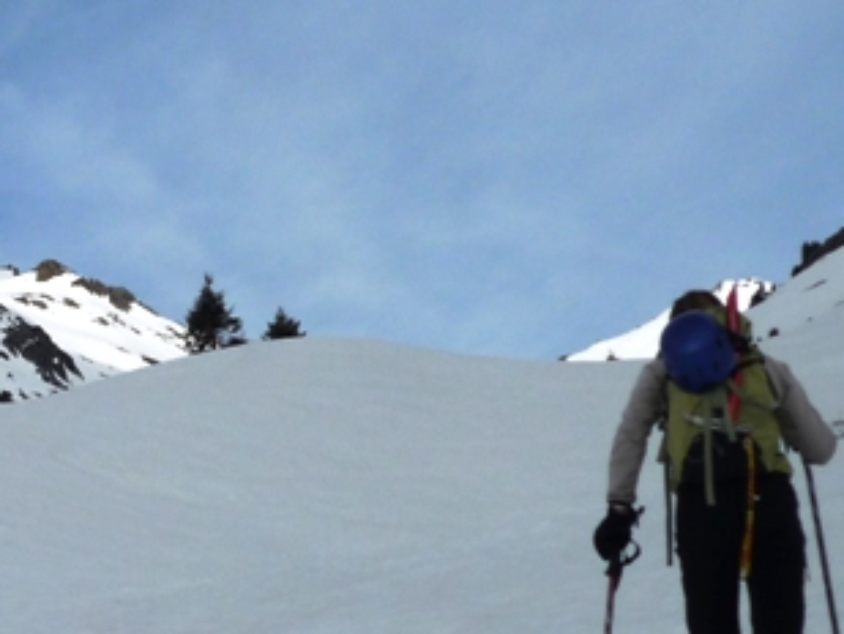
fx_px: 3220
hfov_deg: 14.7
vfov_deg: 11.2
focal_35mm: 132
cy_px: 344
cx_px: 8
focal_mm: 8.4
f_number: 9
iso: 100
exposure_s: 1/250
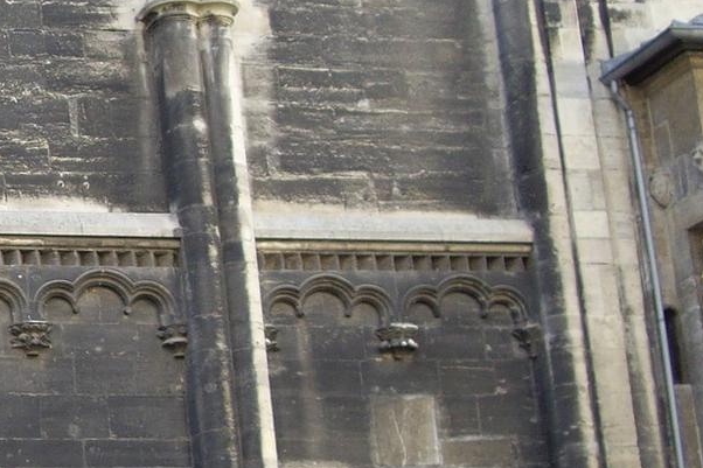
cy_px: 296
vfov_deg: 10.9
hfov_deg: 15.4
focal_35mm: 126
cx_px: -228
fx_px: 2460
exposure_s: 1/160
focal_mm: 7.9
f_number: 2.8
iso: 100
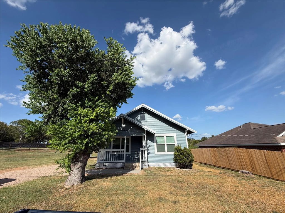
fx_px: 115
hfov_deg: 102.1
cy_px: 106
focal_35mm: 14
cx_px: 142
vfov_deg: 85.7
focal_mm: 2.22
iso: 20
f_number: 2.2
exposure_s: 1/789
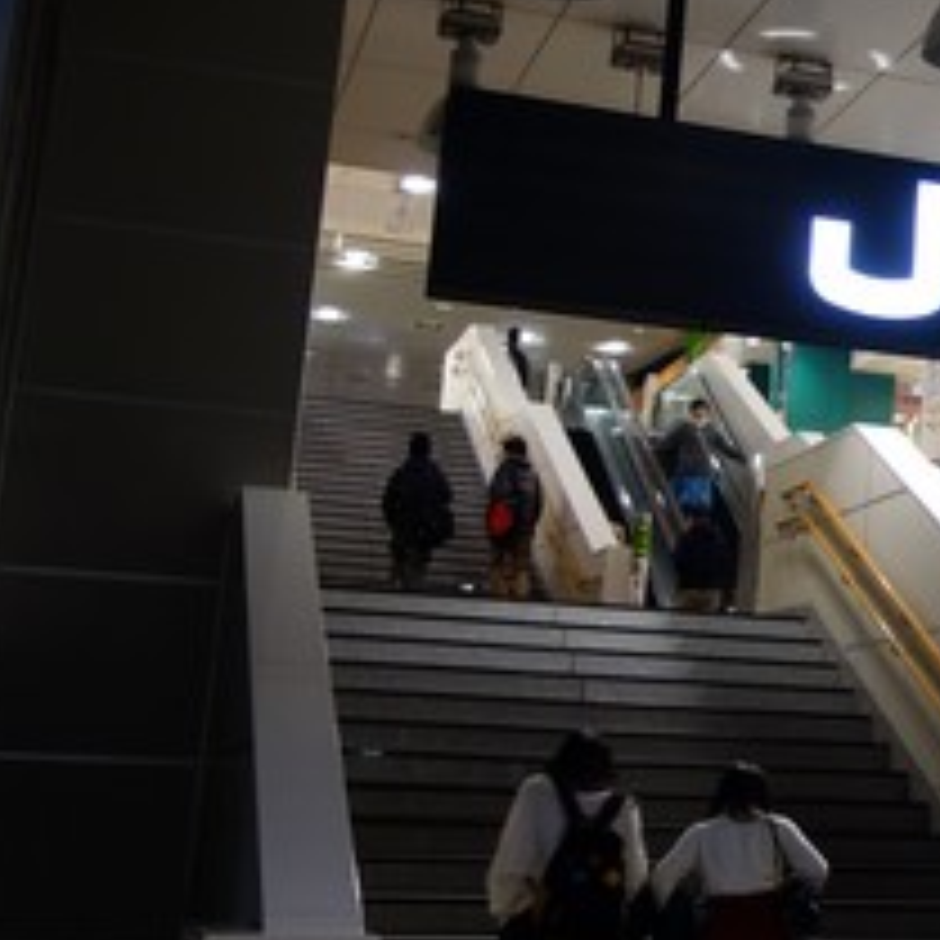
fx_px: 2243
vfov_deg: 23.6
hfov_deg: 21.6
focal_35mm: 73
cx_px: 1192
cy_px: 362
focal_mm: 10.4
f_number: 1.8
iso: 125
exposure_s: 1/30
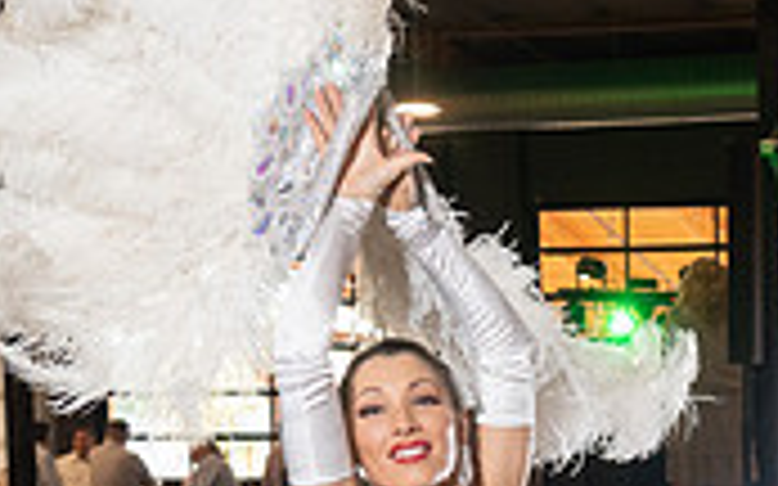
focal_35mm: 89
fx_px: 1886
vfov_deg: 14.3
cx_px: 940
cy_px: 569
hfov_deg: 21.6
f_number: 4
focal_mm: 26
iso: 1600
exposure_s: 1/100
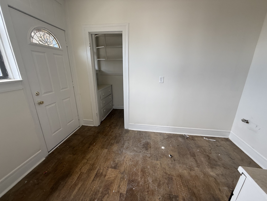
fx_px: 108
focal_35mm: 14
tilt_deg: -16.4
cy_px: 100
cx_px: 134
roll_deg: -0.9
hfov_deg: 102.1
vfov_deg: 85.7
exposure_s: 1/99
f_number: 2.2
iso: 80
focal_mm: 2.22
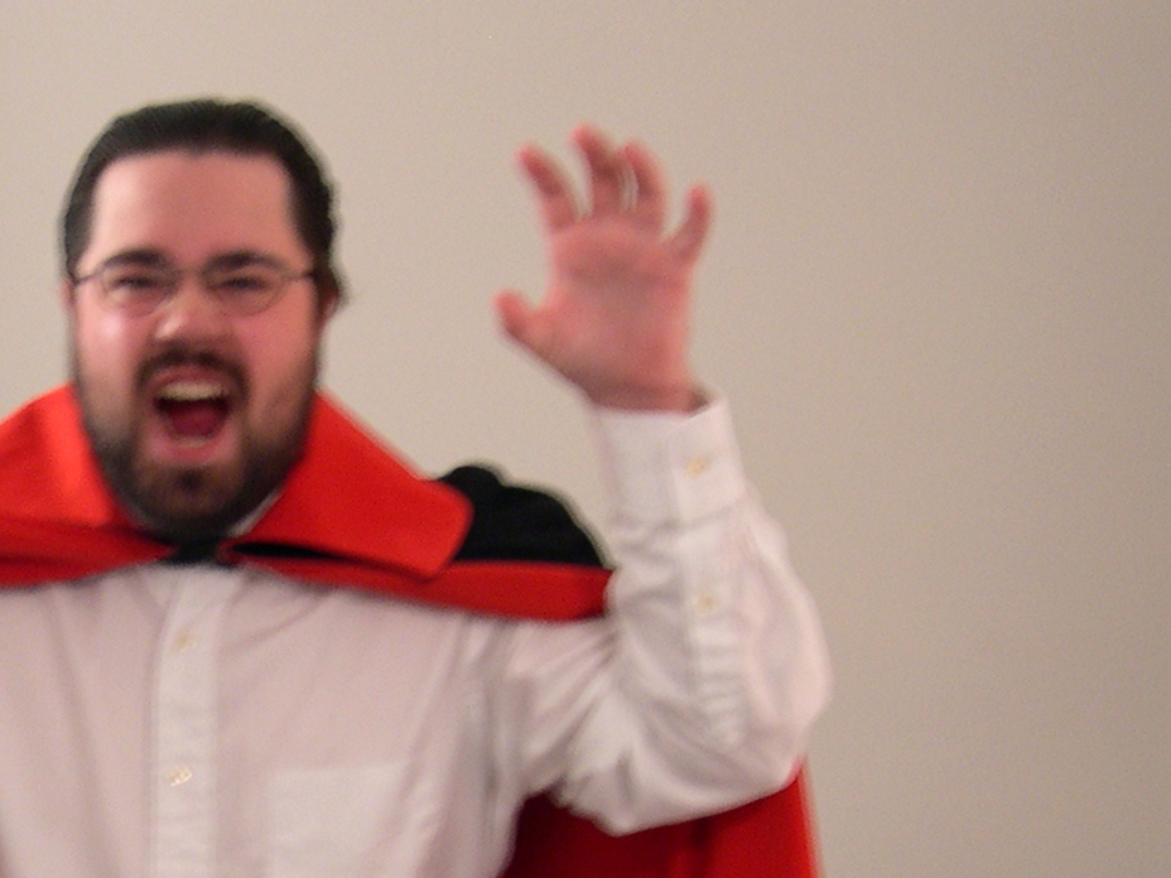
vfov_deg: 15.6
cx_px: 53
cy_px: 911
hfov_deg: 20.5
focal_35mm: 93
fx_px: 3146
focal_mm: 8
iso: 141
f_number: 2.8
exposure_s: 1/5
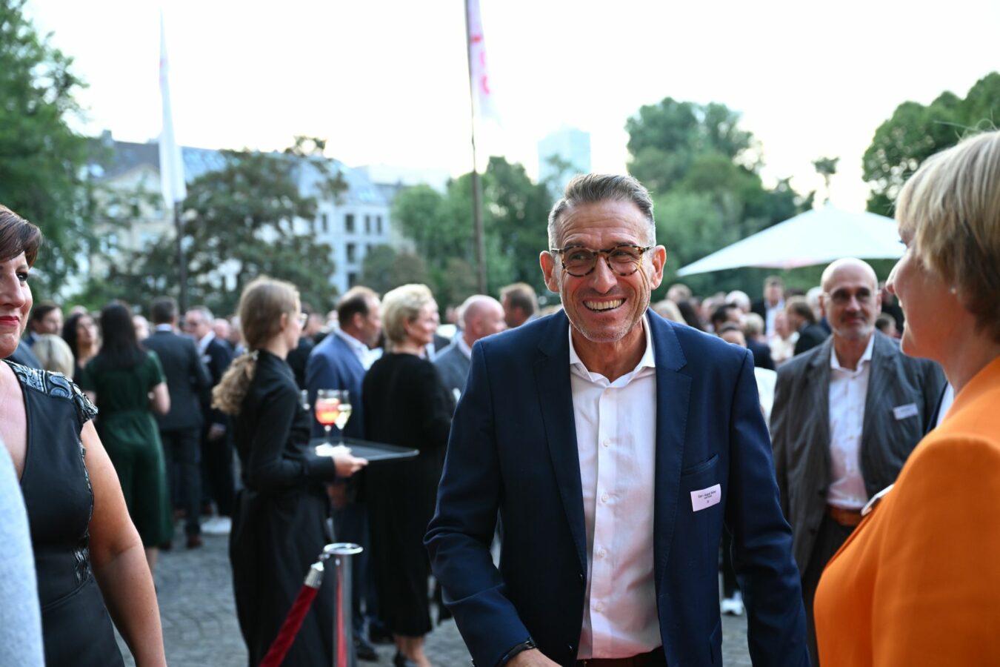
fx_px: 1111
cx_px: 500
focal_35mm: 40
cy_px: 334
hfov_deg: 48.5
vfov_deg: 33.4
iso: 1250
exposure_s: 1/320
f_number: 3.2
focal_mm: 40
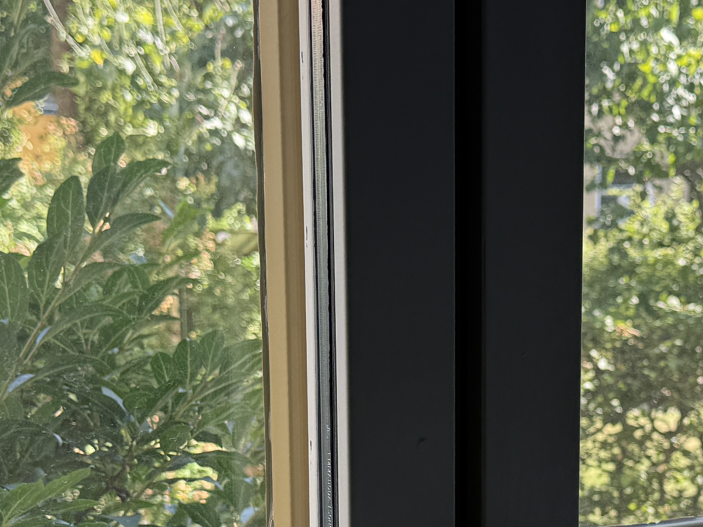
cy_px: 570
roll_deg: +0.0
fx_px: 1645
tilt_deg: -10.6
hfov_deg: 23.9
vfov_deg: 17.6
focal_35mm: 81
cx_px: 514
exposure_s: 1/319
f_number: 1.78
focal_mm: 6.76
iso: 80
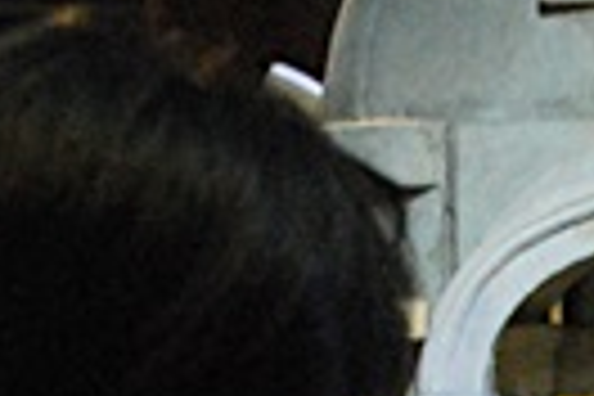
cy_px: 657
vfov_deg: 4.3
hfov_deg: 6.5
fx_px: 5247
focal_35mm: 318
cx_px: 630
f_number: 6.3
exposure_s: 1/6
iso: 1600
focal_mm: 35
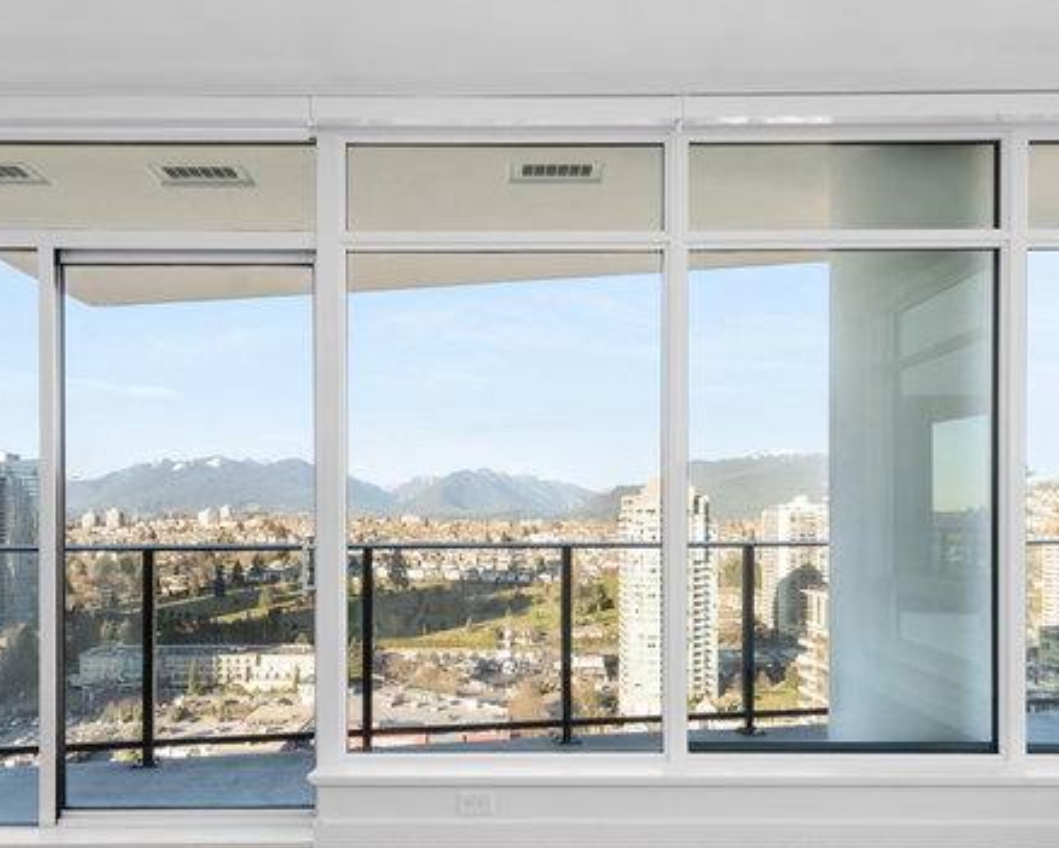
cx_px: 455
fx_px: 753
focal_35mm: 24
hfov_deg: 69.9
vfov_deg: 58.1
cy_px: 532
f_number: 8
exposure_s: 1/50
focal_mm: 14
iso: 200
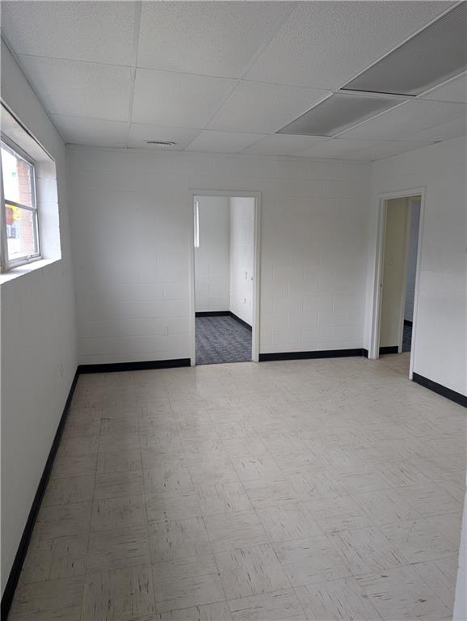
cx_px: 234
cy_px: 310
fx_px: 431
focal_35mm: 24
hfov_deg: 56.9
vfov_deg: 71.5
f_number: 1.68
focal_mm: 6.9
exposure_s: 1/44.1
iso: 18
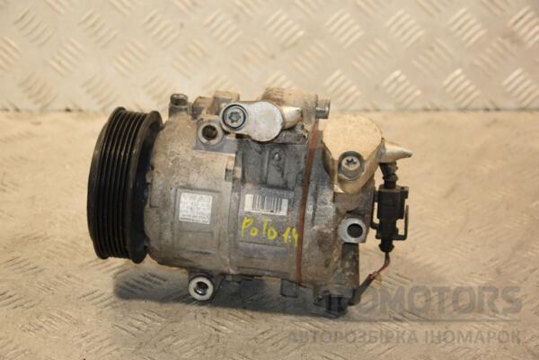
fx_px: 1392
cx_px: 270
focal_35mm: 93
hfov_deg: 21.9
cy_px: 180
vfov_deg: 14.7
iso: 800
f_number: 5.3
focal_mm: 62
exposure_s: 1/160
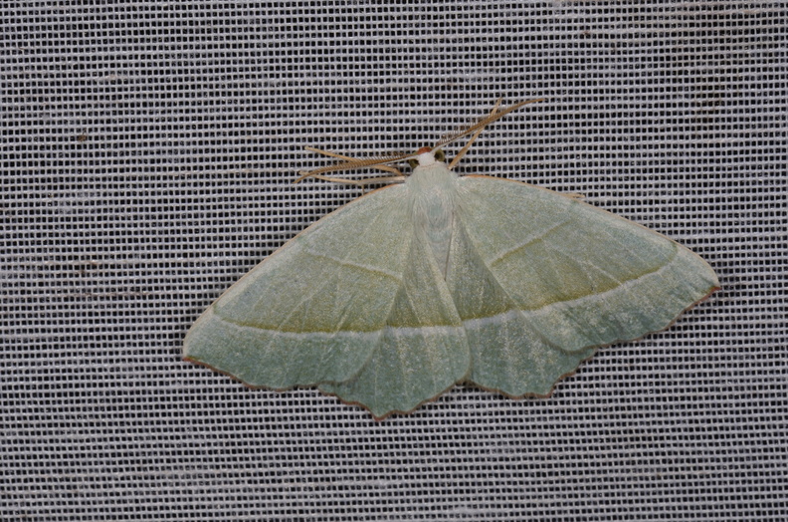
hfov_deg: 16.1
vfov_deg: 10.7
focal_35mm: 128
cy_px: 261
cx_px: 394
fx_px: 2784
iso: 100
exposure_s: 1/60
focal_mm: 85
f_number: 32
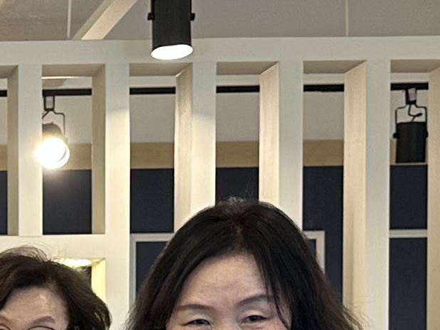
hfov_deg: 11.9
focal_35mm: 156
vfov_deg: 9.2
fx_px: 1983
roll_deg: +0.4
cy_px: 528
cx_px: -295
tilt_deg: -0.2
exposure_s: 1/60
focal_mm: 6.86
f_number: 1.78
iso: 125
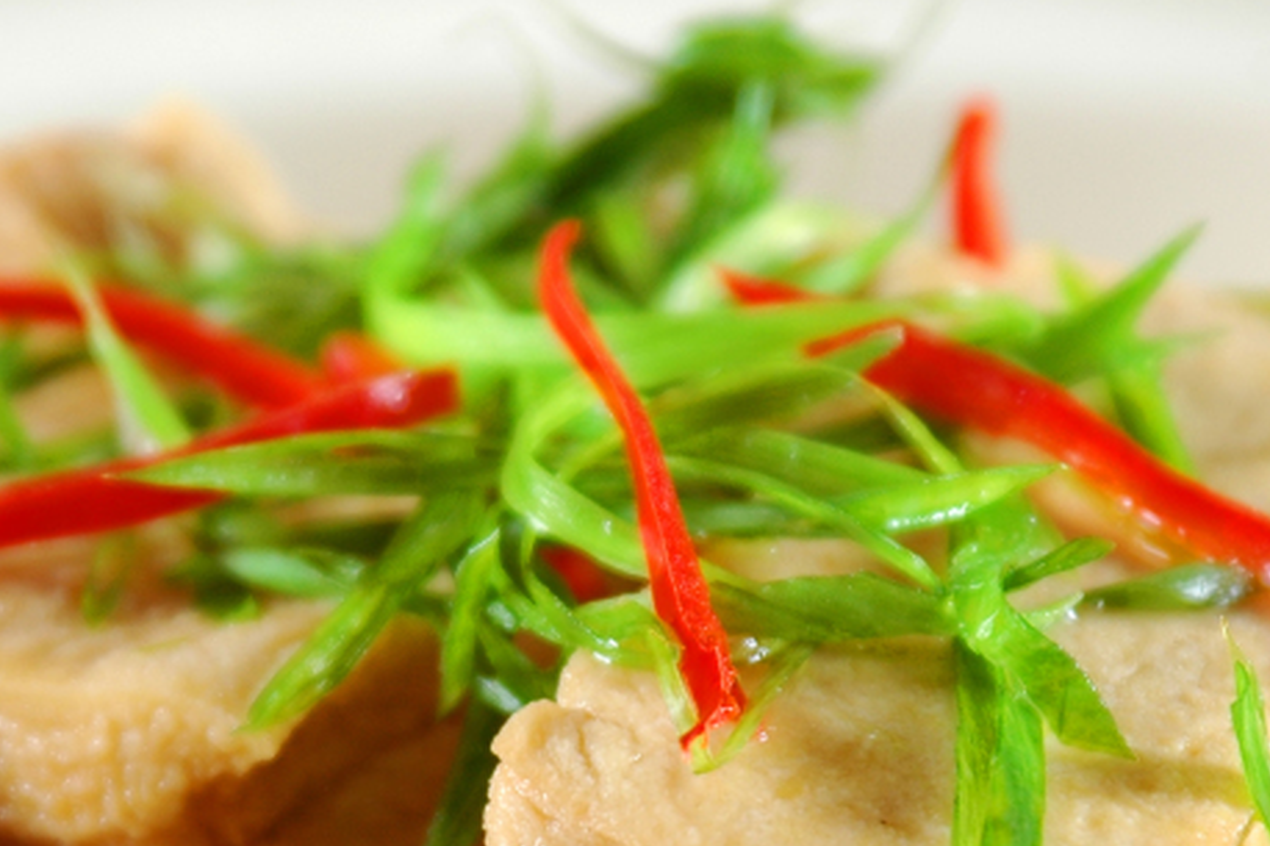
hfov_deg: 7.2
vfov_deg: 4.8
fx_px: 10054
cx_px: 624
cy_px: 706
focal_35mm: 285
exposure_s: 1/200
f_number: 6.3
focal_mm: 85
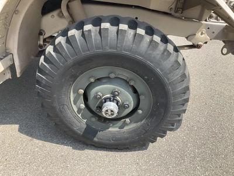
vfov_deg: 48.2
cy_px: 88
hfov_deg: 61.7
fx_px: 196
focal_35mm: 29
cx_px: 117
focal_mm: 3
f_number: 1.8
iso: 25
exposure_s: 1/804
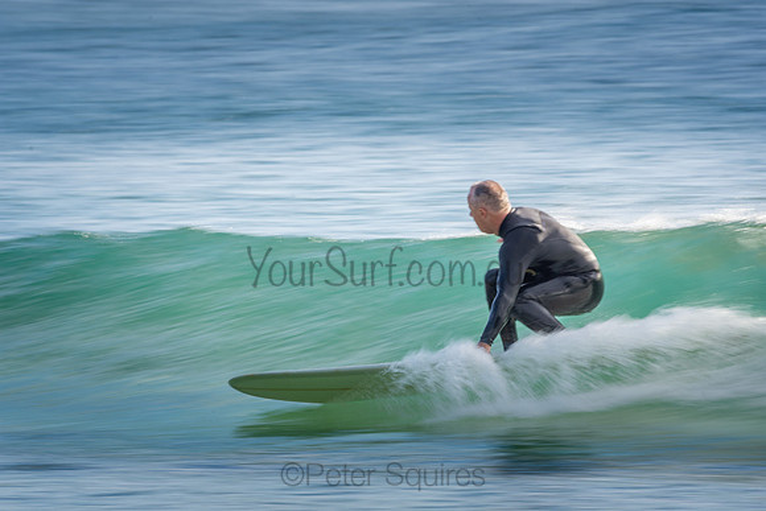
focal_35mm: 750
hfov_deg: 2.7
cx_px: 383
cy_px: 256
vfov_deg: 1.8
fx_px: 15961
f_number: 18
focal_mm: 500
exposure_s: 1/30
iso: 100
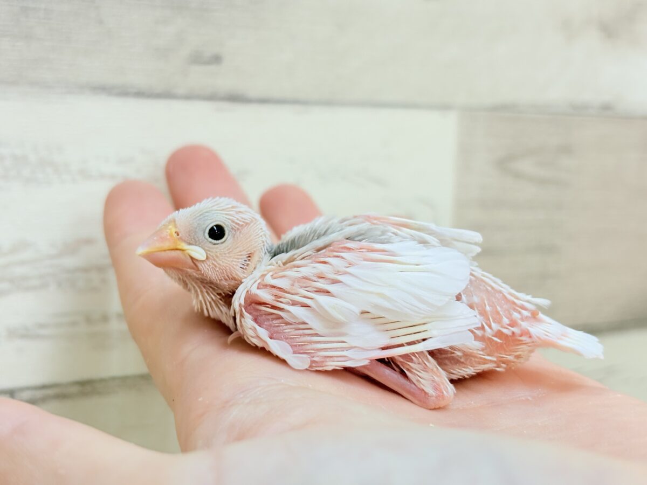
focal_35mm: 52
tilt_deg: -6.2
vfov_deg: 28.0
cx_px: 324
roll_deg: -0.9
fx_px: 972
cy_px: 242
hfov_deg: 36.8
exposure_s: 1/50
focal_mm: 5.96
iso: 50
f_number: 1.6
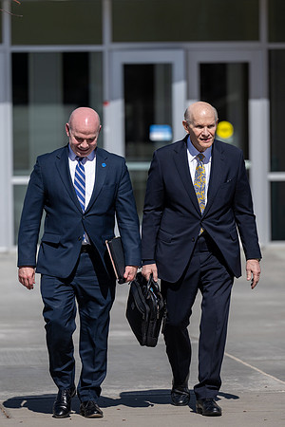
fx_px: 3562
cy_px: 214
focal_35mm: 300
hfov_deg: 4.6
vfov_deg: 6.9
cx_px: 136
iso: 100
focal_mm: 200
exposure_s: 1/3200
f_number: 2.8
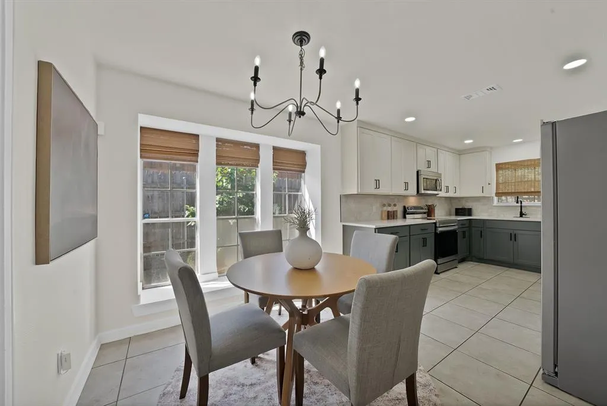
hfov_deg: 112.6
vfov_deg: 90.1
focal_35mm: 12
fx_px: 202
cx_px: 304
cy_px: 203
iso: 640
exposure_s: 1/13
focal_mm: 12
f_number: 9
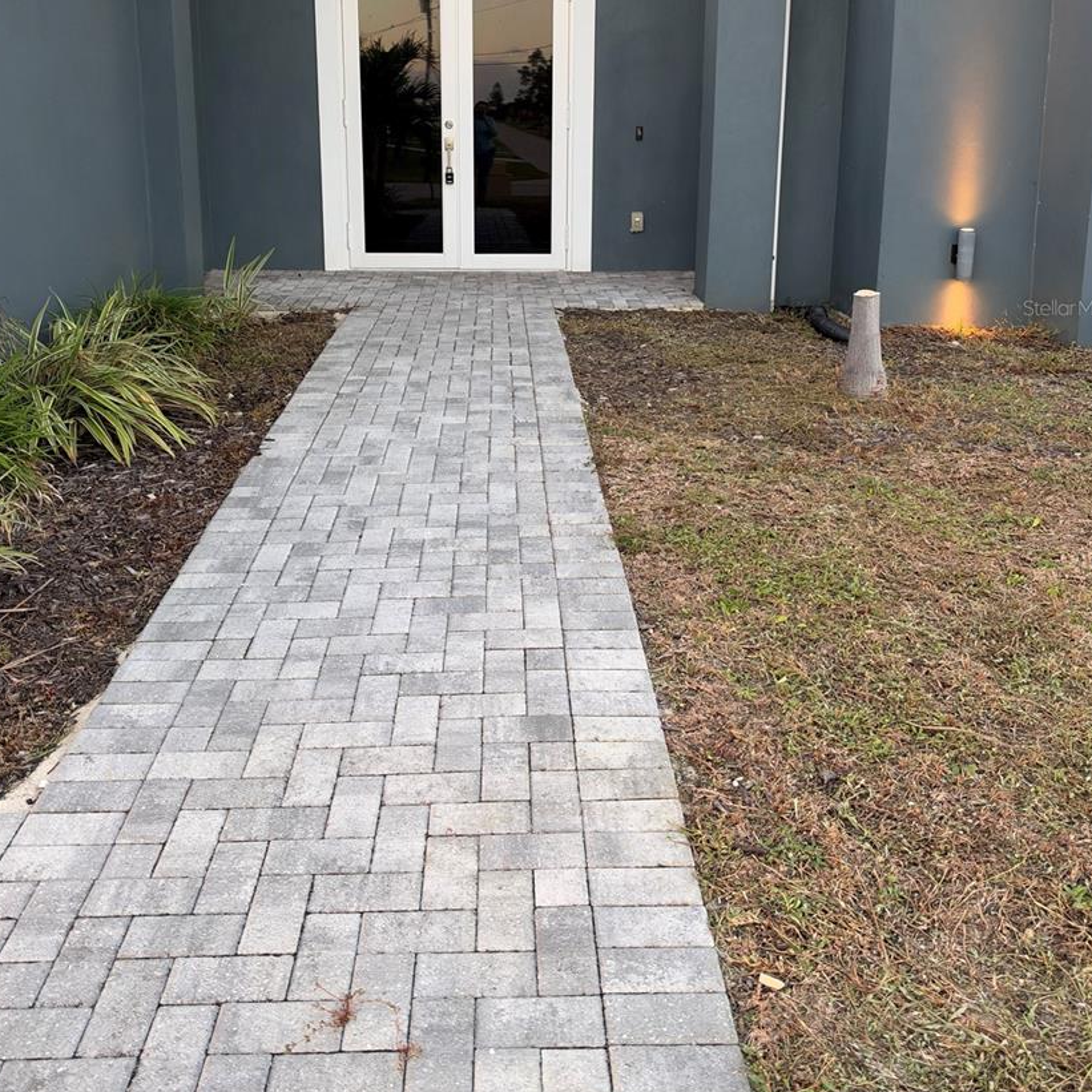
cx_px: 519
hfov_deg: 52.5
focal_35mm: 31
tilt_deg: -7.2
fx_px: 1106
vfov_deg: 50.9
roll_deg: -1.9
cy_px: 307
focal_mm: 6.93
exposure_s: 1/121
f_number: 1.72
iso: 160
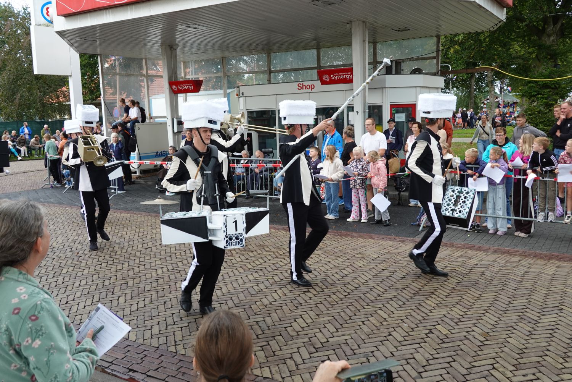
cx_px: 286
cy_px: 191
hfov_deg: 55.8
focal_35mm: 34
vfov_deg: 38.9
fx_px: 540
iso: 100
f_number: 3.5
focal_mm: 12.76
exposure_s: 1/100
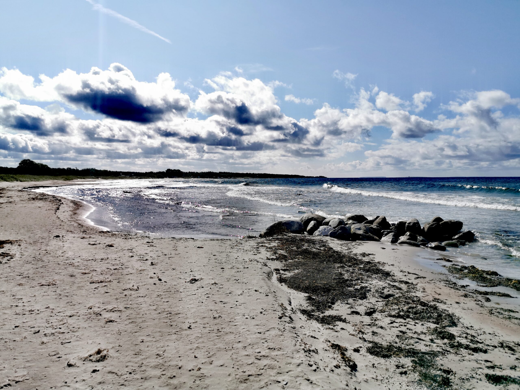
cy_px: 195
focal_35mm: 27
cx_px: 260
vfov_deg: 51.4
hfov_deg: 65.3
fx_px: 406
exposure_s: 1/8403
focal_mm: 5.56
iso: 50
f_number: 1.6
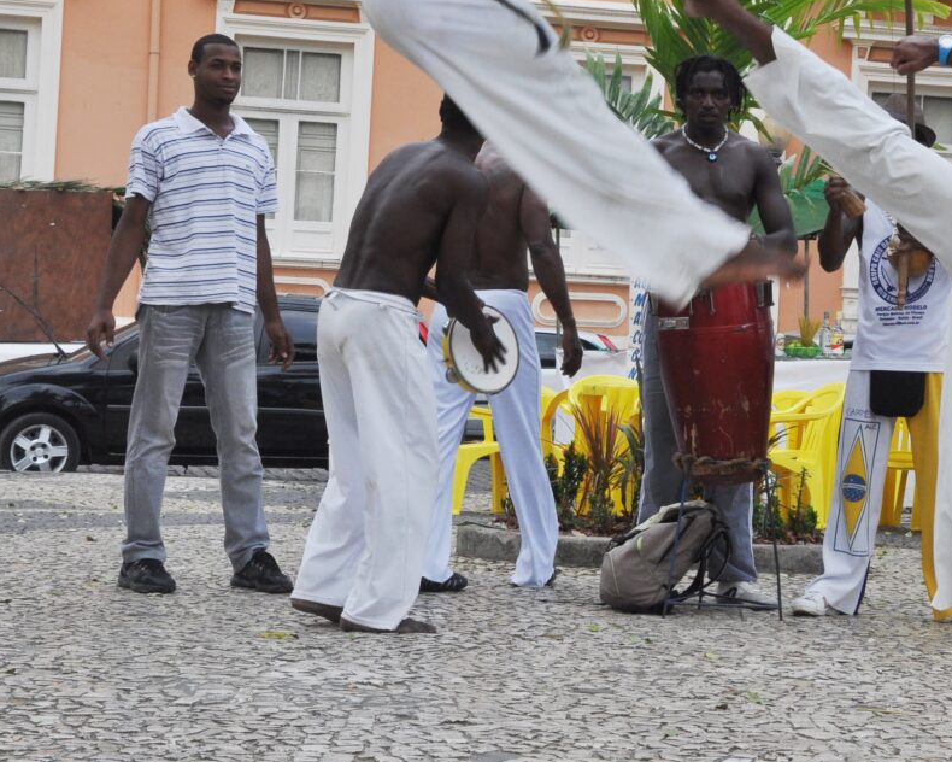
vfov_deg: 16.5
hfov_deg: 20.4
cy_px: 227
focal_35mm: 93
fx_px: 2620
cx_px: 709
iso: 400
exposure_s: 1/125
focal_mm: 34
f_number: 13
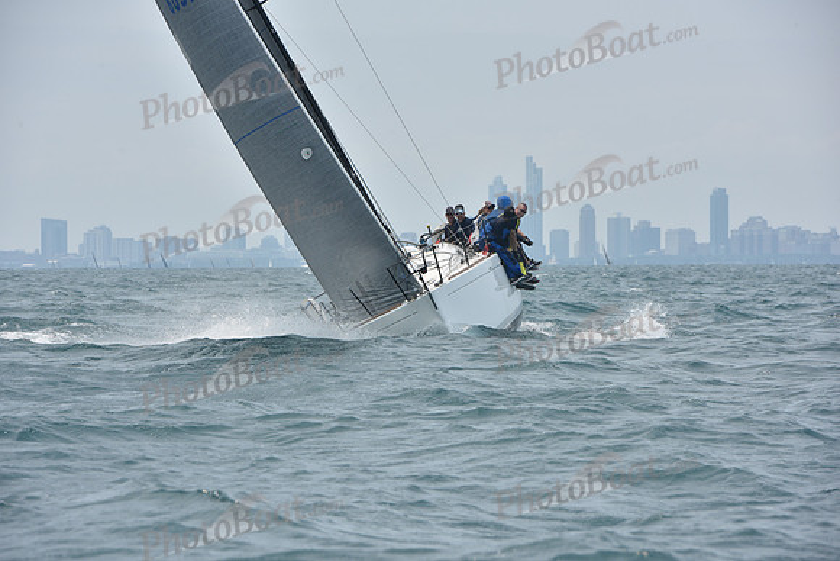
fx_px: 4668
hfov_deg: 10.3
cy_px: 280
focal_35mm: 200
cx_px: 420
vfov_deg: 6.9
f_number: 11
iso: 250
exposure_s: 1/800
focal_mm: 200
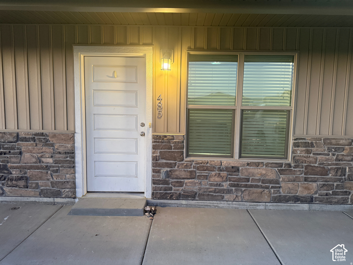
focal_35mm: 24
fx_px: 245
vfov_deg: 56.8
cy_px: 132
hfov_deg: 71.6
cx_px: 176
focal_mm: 6.76
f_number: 1.78
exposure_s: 1/60
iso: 400
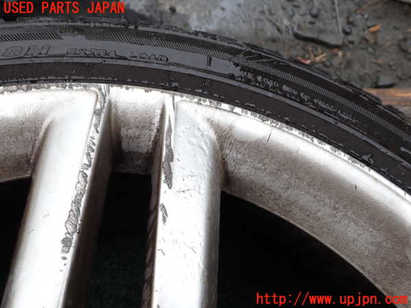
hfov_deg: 60.0
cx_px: 206
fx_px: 356
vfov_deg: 46.8
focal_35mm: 30
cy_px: 154
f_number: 3.2
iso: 100
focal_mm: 5.4
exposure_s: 1/200
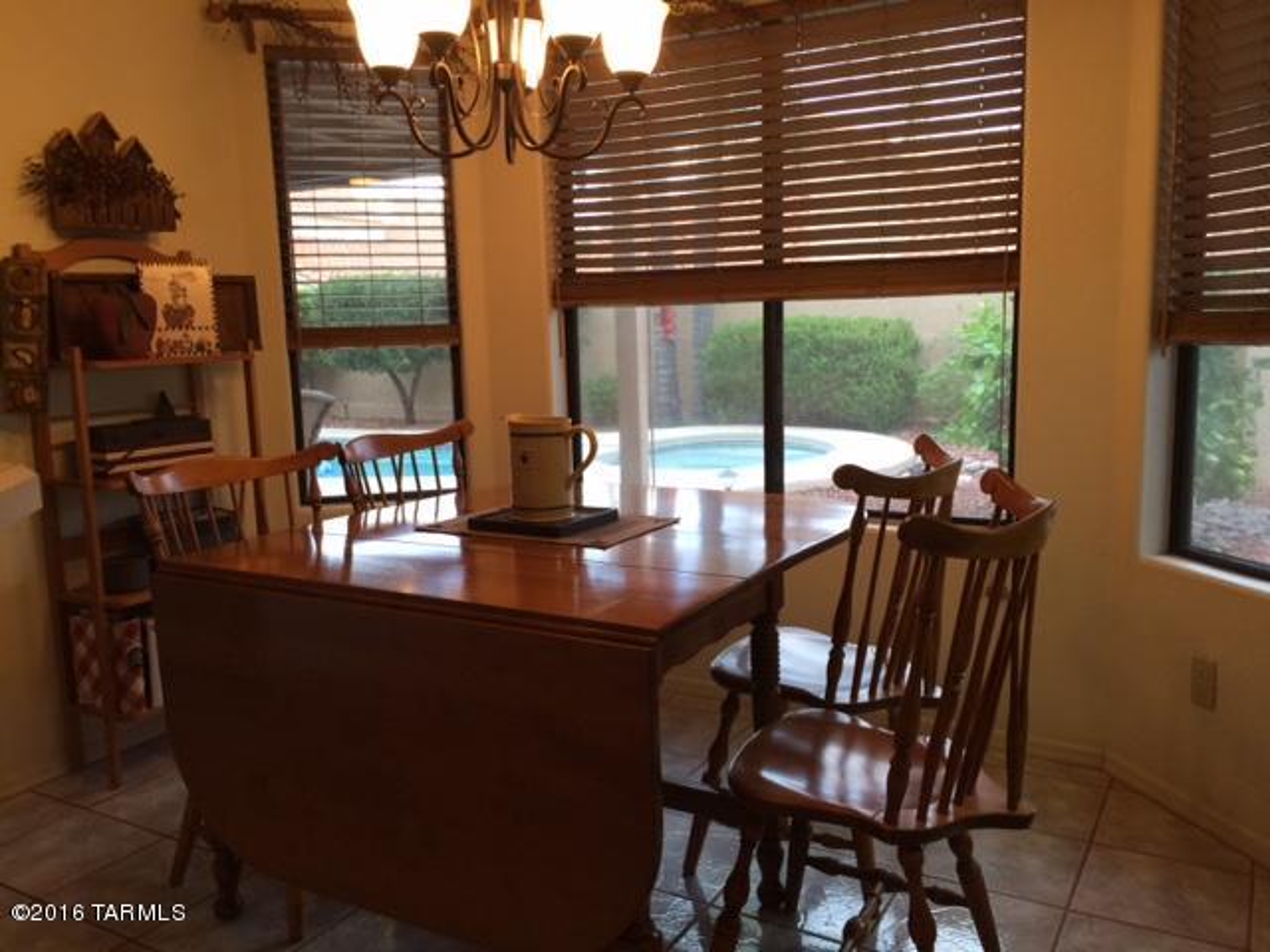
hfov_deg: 61.7
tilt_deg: -7.6
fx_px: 1064
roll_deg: +1.3
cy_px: 476
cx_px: 635
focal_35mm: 29
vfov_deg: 48.2
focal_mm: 4.15
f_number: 2.2
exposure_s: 1/30
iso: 64
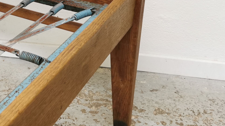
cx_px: 16
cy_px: 8
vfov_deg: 18.5
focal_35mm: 64
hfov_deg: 31.1
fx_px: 382
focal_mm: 5.58
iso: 200
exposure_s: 1/50
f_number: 1.8
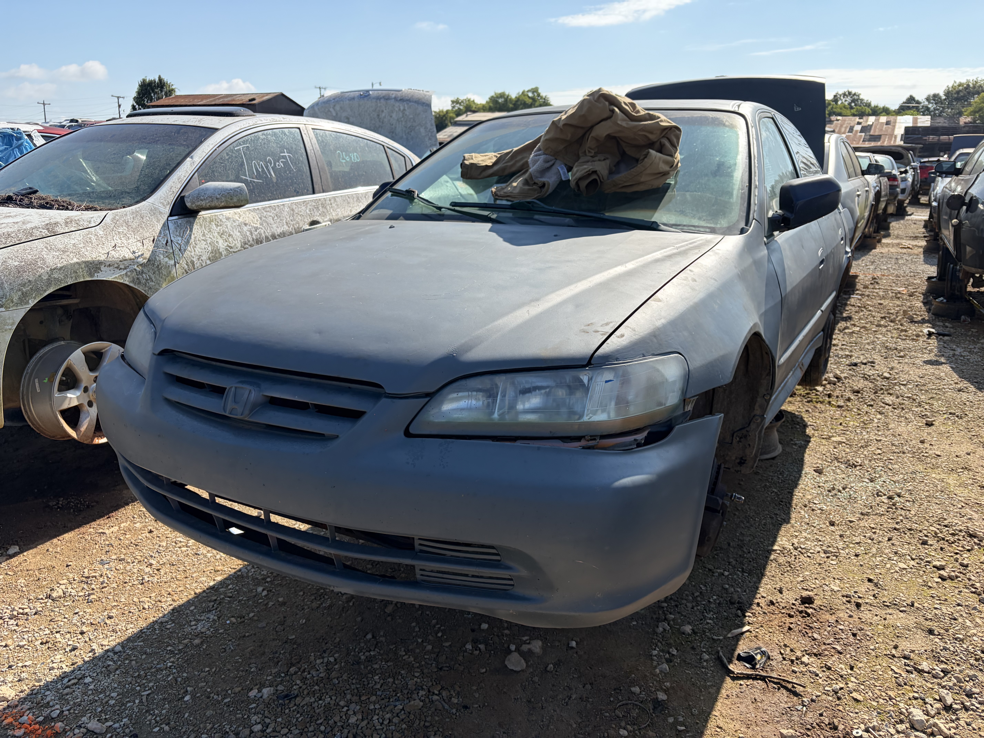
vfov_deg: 53.1
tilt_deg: -14.9
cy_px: 369
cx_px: 492
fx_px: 739
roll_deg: -2.2
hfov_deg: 67.3
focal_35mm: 26
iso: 64
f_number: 1.6
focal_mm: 5.96
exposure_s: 1/2865
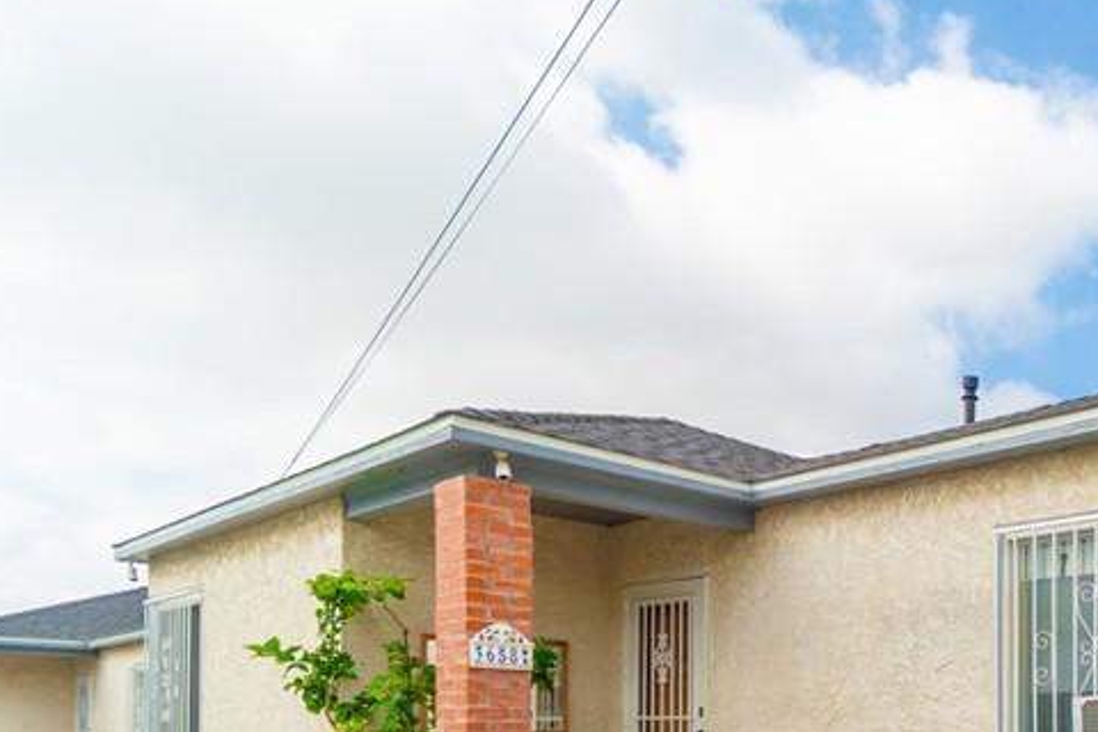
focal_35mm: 32
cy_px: 718
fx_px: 976
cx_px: 1084
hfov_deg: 48.8
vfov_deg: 37.2
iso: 100
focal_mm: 10
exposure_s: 1/160
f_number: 6.3
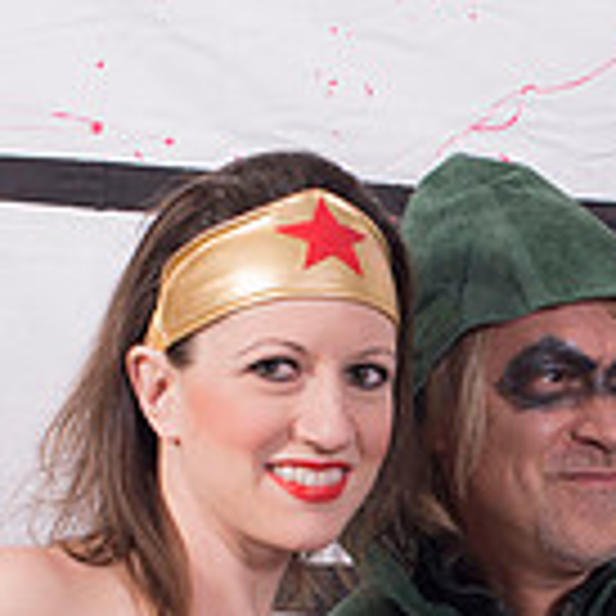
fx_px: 3926
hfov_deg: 8.9
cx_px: 713
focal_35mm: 195
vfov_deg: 8.9
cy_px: 728
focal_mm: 50
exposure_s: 1/125
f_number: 9
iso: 500
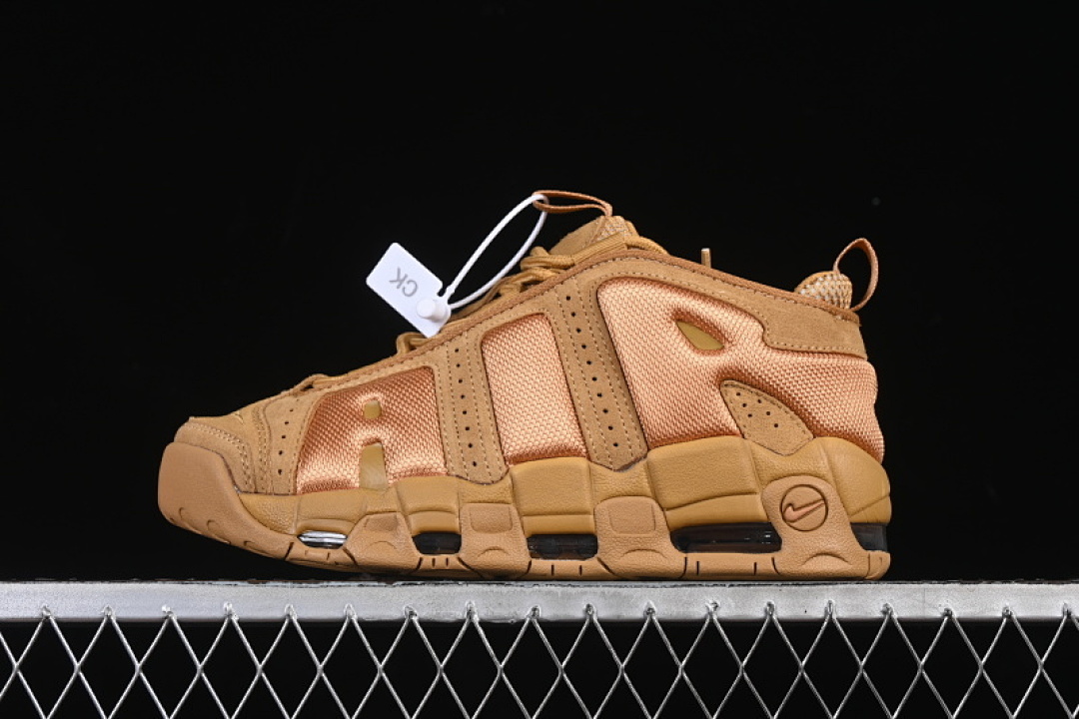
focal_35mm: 75
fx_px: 2248
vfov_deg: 18.2
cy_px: 360
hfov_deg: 27.0
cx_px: 540
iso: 160
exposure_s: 1/80
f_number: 8
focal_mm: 50
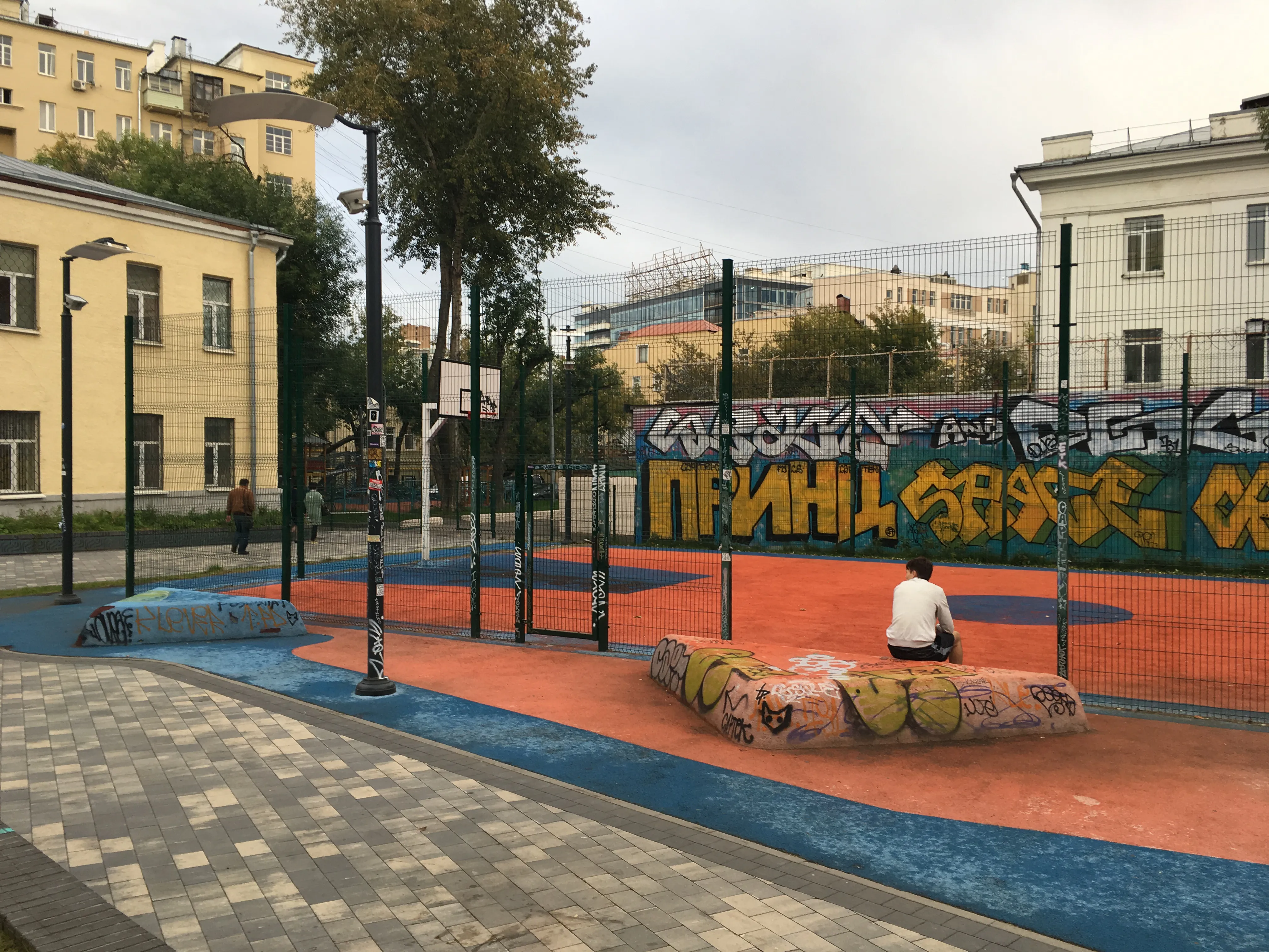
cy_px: 476
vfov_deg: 48.2
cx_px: 634
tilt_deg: -1.1
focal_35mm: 29
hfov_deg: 61.7
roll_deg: +0.6
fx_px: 1063
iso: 25
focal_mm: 4.15
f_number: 2.2
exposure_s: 1/118
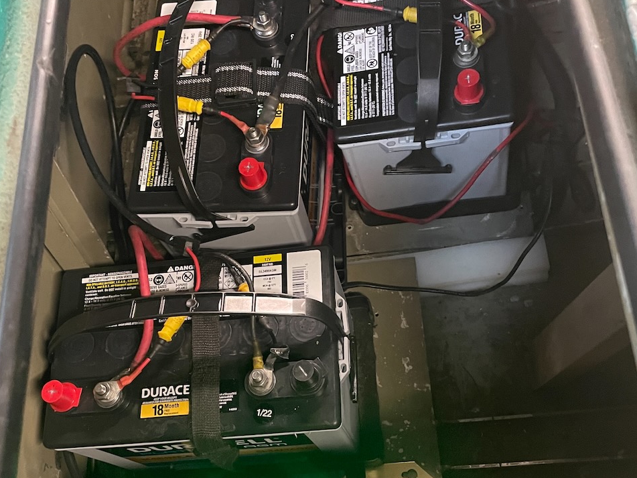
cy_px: 313
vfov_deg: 40.3
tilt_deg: -68.7
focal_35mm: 35
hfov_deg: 52.6
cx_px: 317
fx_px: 644
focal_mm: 4.2
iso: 800
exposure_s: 1/30
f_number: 1.6
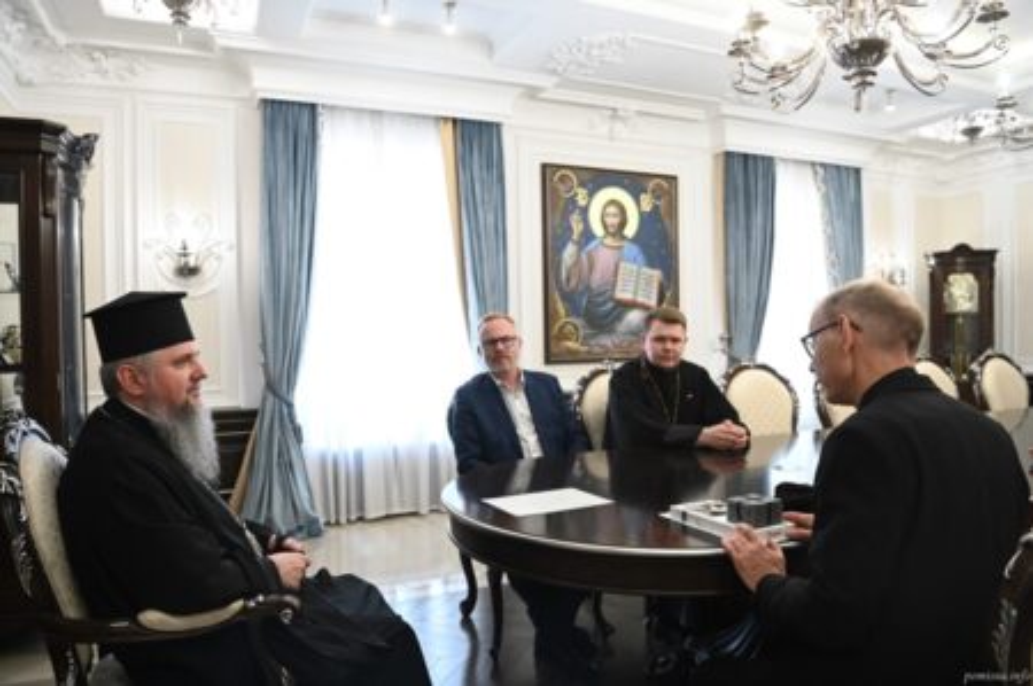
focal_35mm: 24
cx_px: 516
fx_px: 688
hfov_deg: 73.8
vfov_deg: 53.0
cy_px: 343
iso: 2500
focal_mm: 24
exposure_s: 1/320
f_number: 3.5
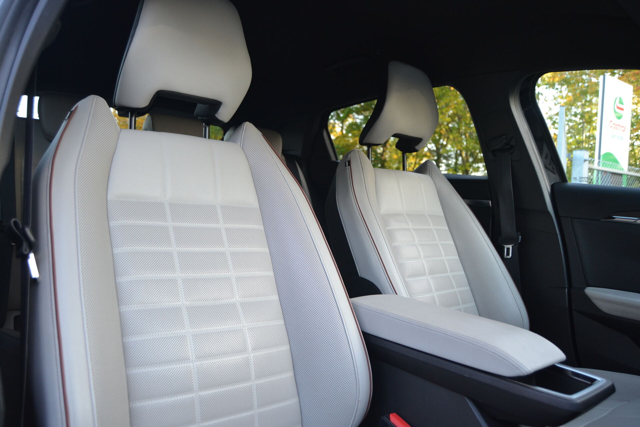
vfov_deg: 47.9
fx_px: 480
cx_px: 320
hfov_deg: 67.4
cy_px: 214
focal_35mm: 27
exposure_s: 1/60
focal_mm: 18
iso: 400
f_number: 4
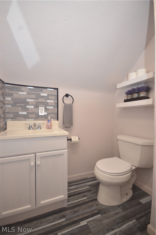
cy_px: 118
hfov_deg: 77.1
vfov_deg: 100.5
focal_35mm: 15
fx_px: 98
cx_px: 78
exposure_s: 1/60
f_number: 4
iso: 800
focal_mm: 10
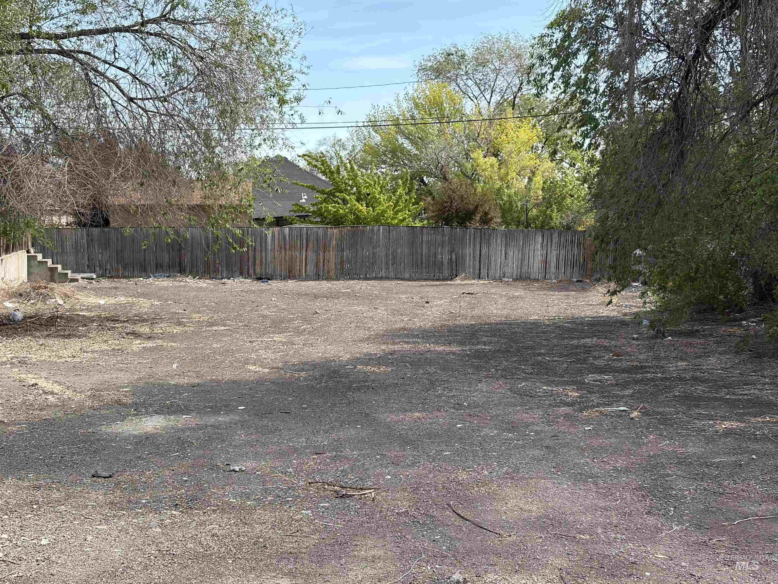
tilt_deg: -1.9
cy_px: 292
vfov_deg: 28.0
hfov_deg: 36.8
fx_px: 1169
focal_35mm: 52
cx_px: 389
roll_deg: +0.7
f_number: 1.6
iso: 32
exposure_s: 1/1364
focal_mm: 5.96
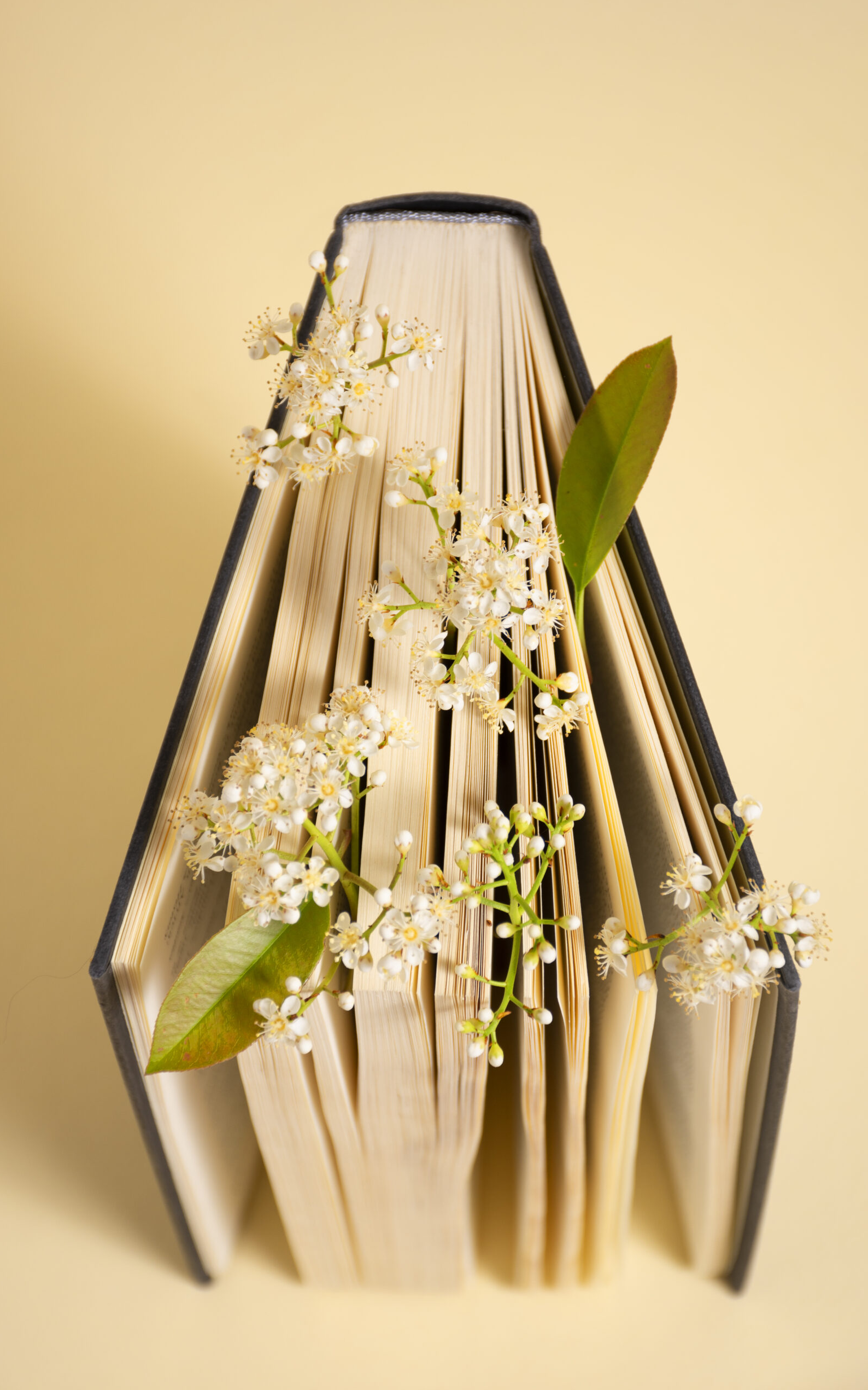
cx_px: 417
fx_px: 4372
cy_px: 695
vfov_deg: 18.0
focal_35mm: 116
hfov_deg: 11.3
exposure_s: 1/125
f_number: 6.3
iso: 125
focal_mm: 75
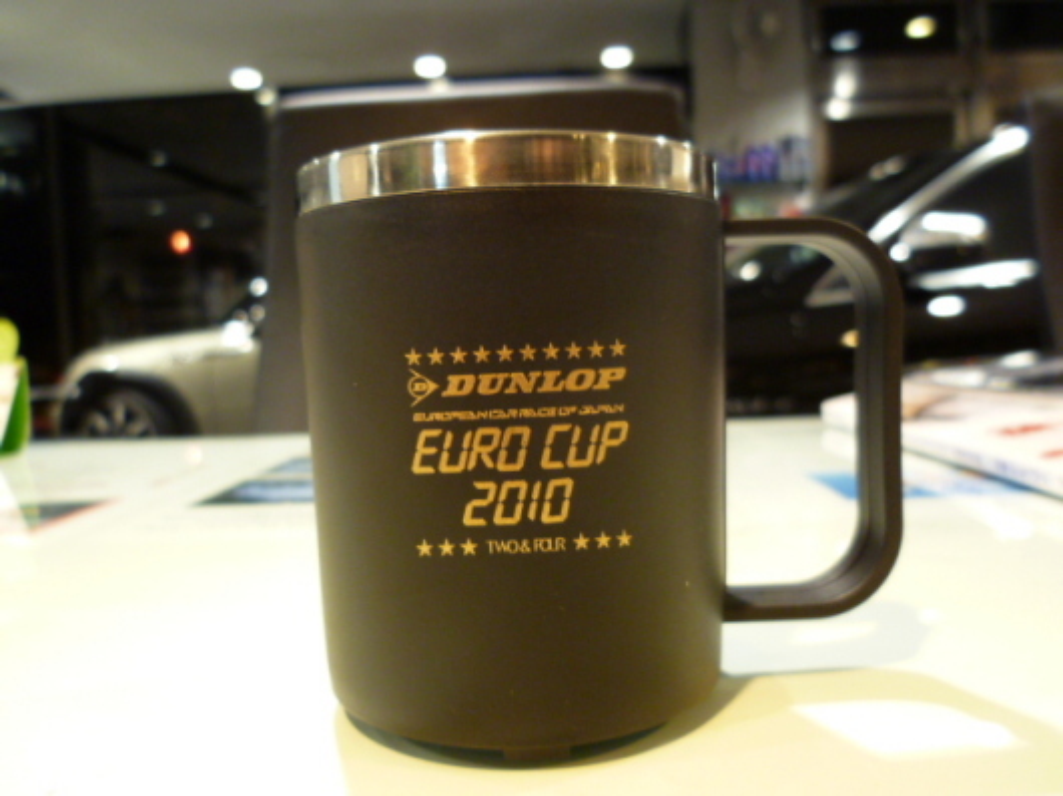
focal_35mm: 30
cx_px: 532
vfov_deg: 46.8
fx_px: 921
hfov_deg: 60.0
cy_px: 398
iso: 320
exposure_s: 1/30
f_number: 2.9
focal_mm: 5.4
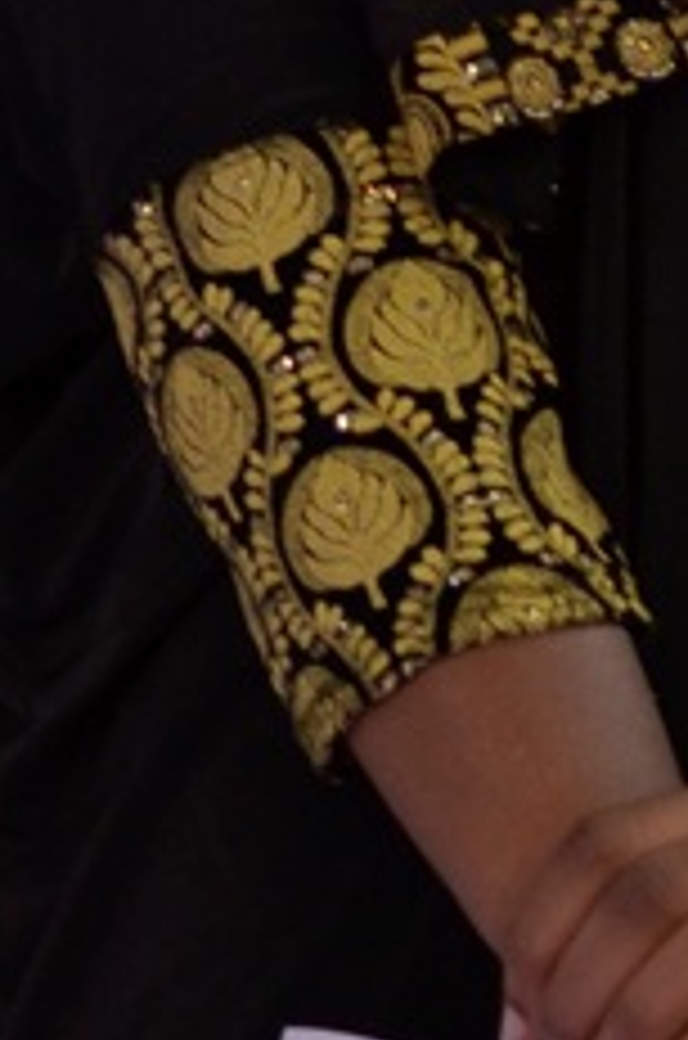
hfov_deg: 2.9
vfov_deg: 4.4
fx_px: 13418
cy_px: -392
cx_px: 1111
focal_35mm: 466
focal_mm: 70
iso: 640
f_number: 4
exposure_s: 1/50
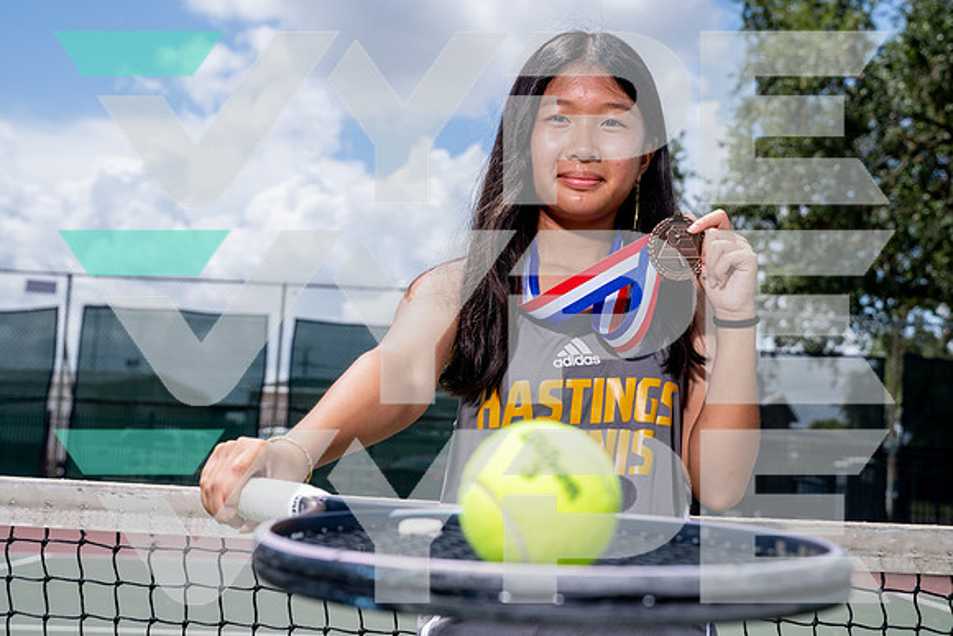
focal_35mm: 51
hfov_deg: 39.1
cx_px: 476
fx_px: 1340
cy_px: 318
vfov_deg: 26.7
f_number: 6.3
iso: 100
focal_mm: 45
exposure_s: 1/640
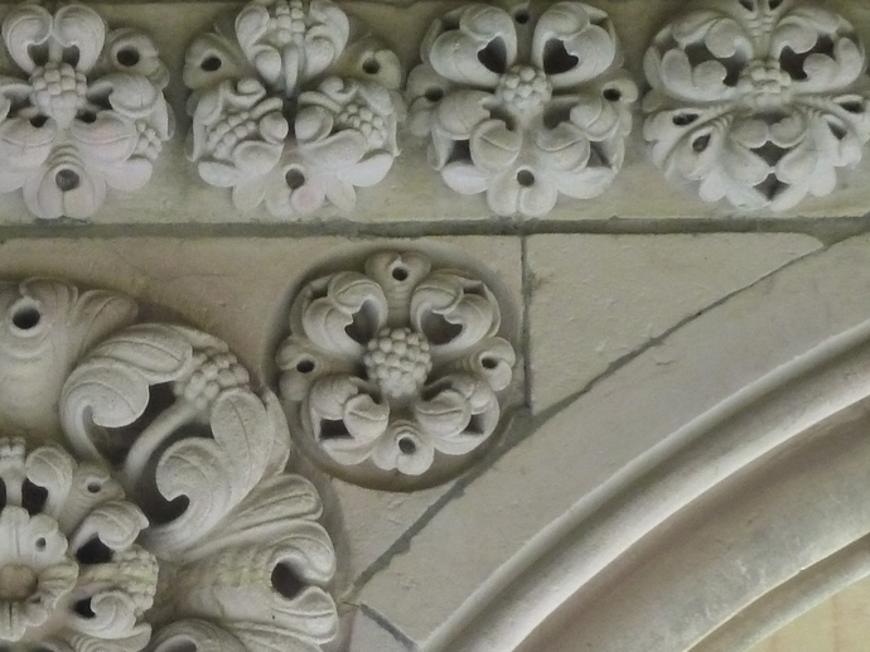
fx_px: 4196
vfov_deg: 8.8
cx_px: -81
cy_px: 617
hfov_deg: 11.7
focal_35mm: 167
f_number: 4.1
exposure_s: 1/8
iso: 400
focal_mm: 11.9
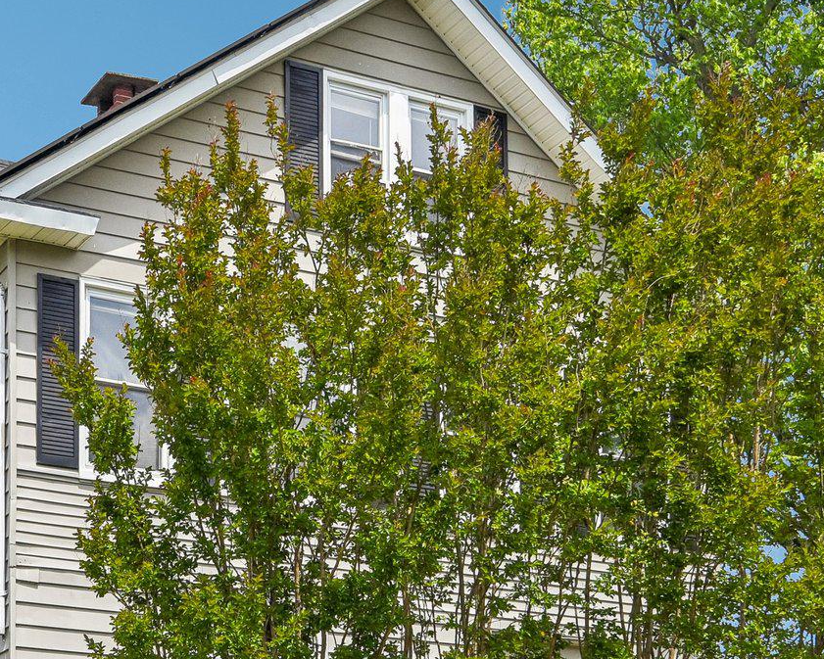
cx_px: 281
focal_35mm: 80
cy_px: 481
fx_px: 1951
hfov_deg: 23.7
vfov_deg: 19.1
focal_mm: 35
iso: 400
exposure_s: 1/2000
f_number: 8
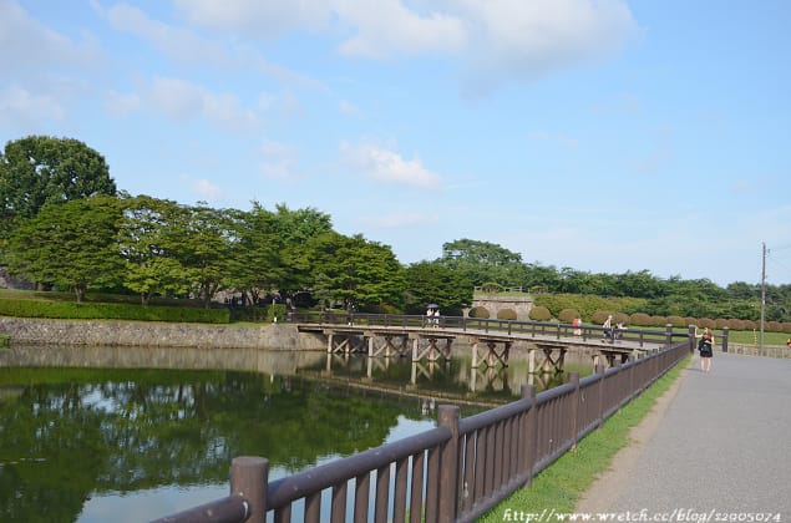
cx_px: 396
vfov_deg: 41.5
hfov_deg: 59.6
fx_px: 690
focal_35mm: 32
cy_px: 262
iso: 800
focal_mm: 21
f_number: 5
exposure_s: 1/2000
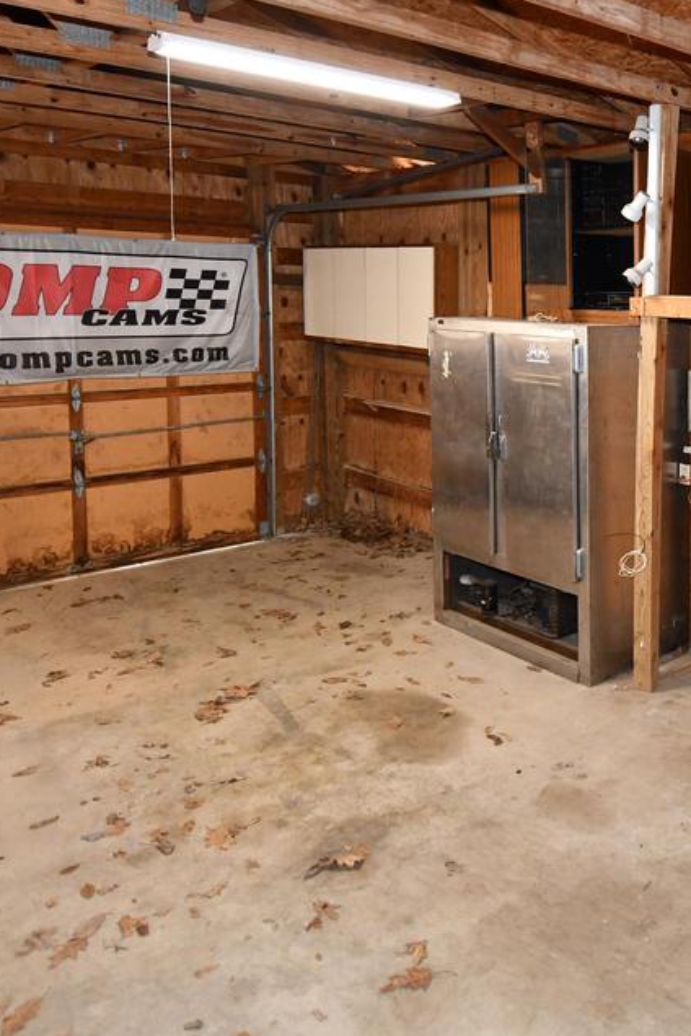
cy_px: 486
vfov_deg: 63.6
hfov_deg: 42.7
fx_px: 835
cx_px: 562
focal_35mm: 29
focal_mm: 12
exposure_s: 1/60
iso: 1100
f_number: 4
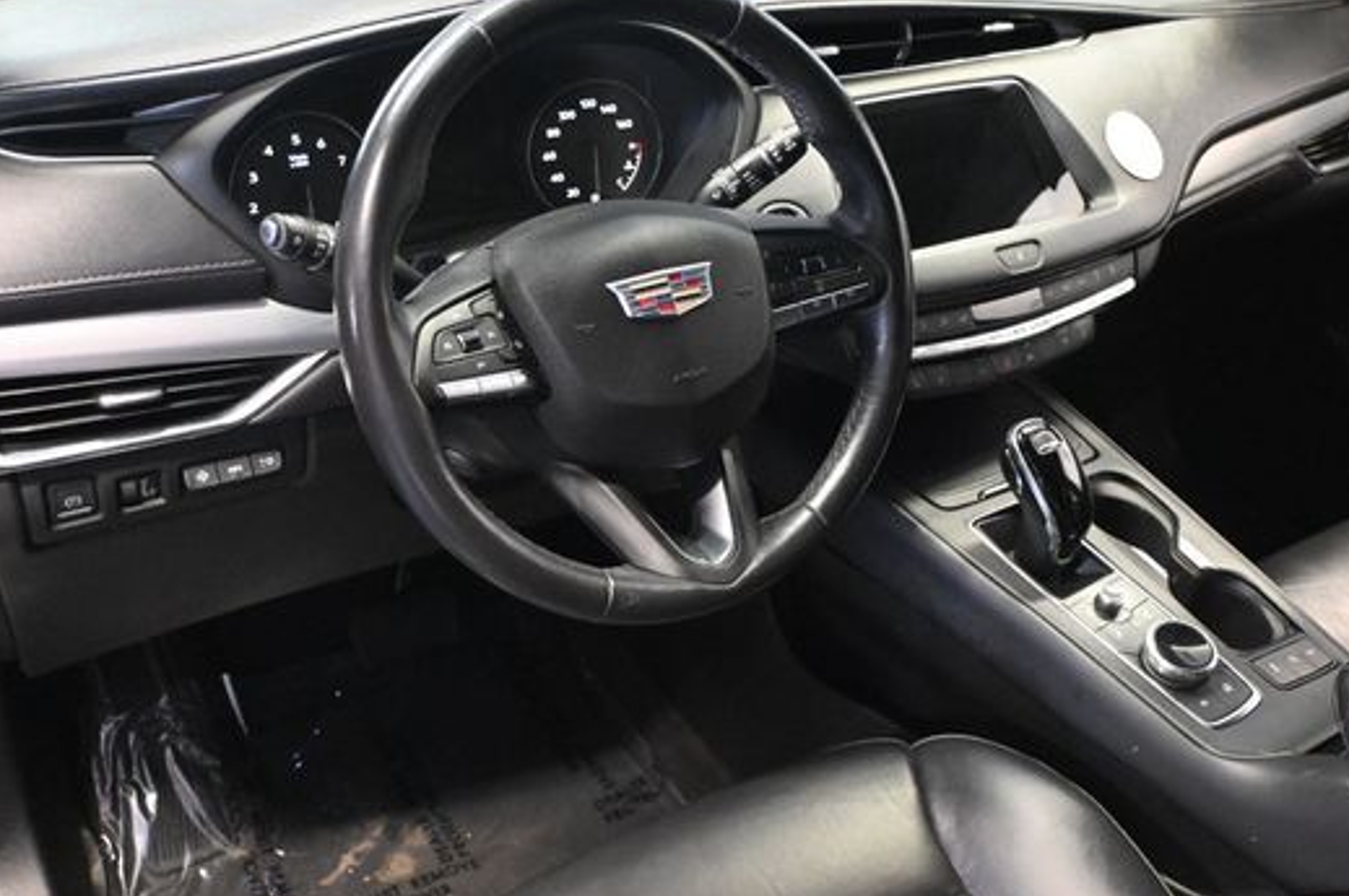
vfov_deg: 35.8
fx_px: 1385
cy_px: 400
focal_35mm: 37
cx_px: 723
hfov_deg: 51.9
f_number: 3.8
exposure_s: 1/60
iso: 7200
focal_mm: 20
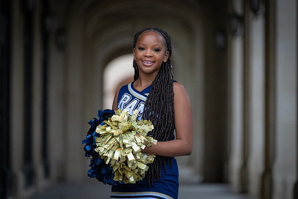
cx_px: 149
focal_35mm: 163
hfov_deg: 12.6
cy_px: 100
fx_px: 1346
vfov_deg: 8.4
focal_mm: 155
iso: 2500
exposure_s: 1/250
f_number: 2.8
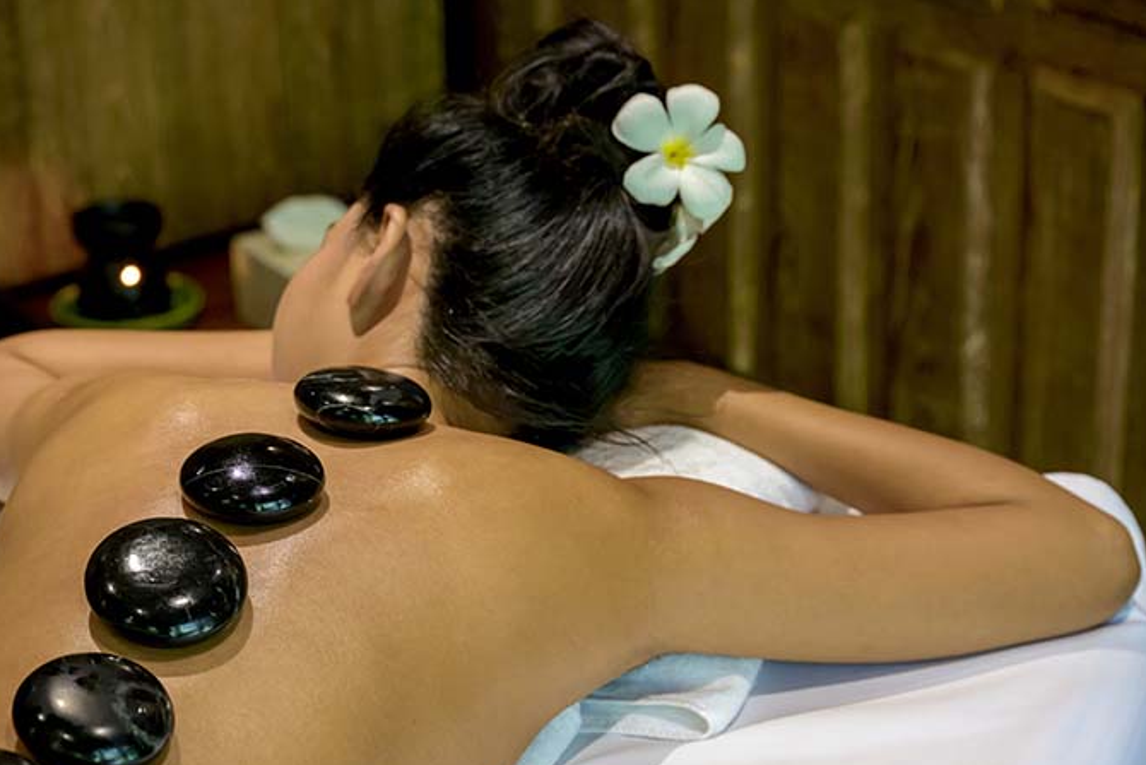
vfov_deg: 15.9
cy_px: 486
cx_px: 429
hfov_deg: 23.6
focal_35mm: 86
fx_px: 2738
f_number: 4.5
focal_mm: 60
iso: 3200
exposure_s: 1/200
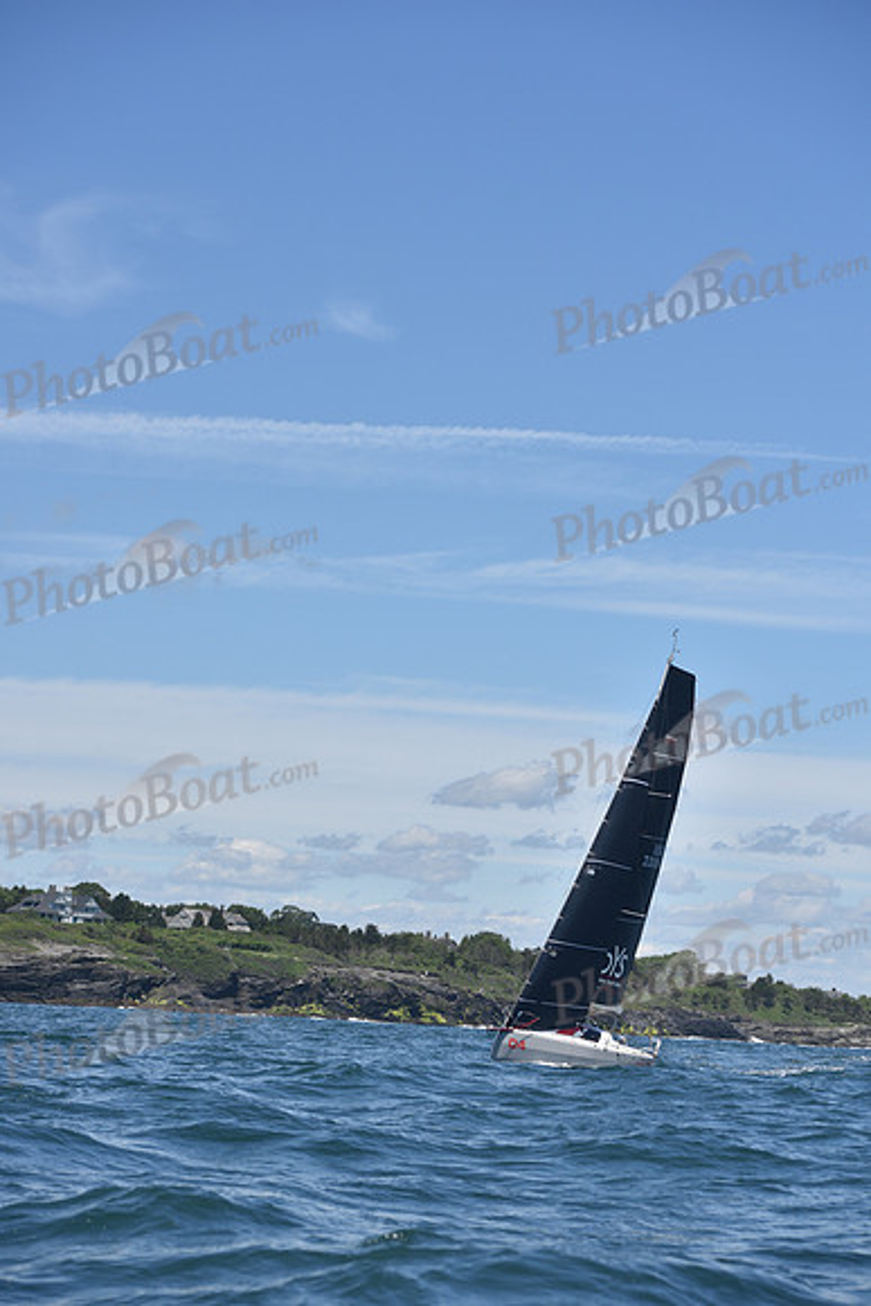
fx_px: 2720
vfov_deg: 27.0
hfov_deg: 18.2
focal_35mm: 75
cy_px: 653
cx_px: 436
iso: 200
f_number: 5
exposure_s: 1/1000
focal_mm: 75
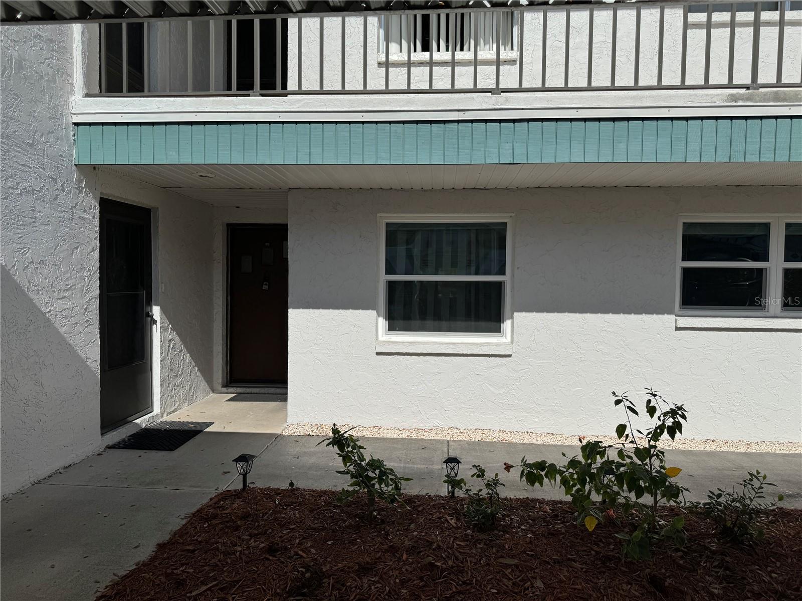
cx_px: 401
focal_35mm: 24
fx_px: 556
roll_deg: -0.1
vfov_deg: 56.8
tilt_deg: -2.0
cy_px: 300
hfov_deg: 71.6
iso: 80
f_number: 1.78
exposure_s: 1/12346
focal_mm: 6.86
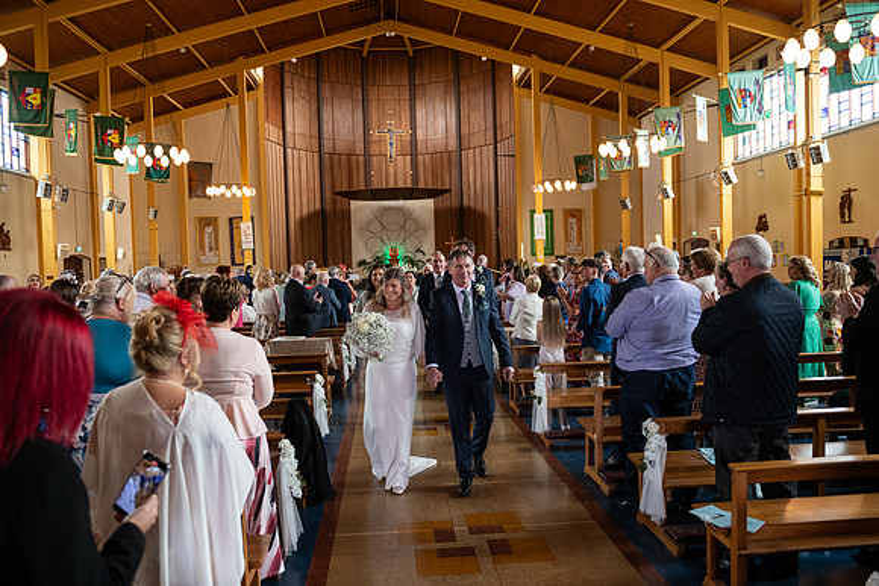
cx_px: 440
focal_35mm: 28
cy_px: 293
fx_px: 684
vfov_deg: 46.4
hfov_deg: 65.5
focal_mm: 28
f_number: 3.5
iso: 640
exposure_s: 1/160
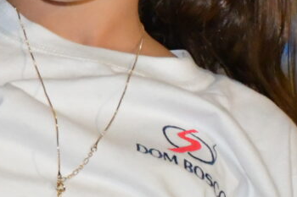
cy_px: -11
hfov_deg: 5.8
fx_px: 2853
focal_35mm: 346
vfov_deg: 4.0
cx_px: -310
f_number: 4.5
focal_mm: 42
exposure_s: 1/60
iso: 6400
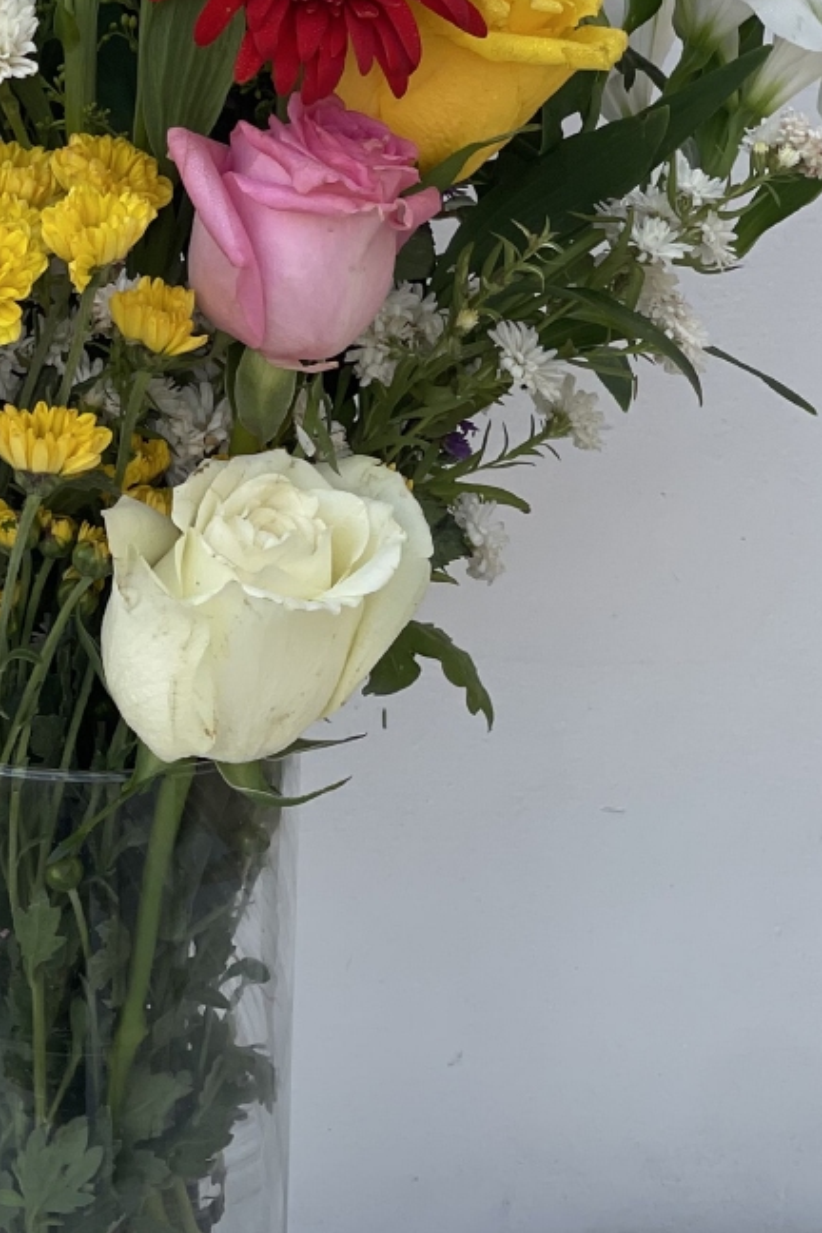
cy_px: 333
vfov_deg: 13.3
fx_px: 5274
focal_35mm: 154
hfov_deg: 8.9
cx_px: 79
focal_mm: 7.5
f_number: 2.2
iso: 20
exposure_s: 1/138
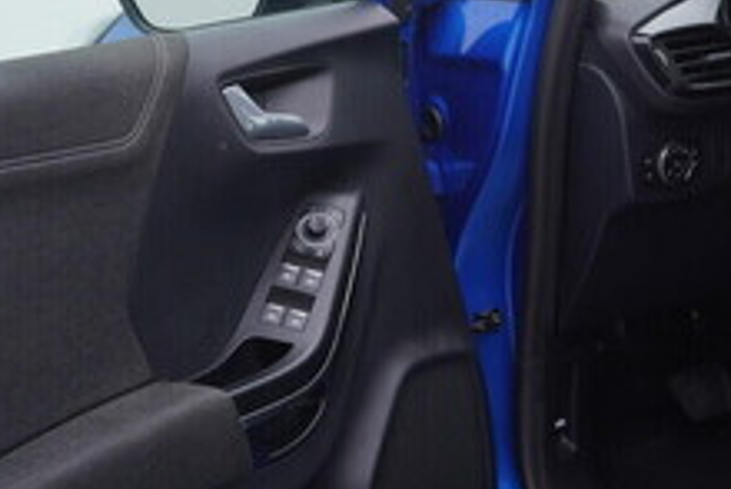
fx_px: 1829
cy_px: 148
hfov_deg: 22.4
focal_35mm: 90
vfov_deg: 15.2
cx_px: 555
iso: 125
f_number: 3.5
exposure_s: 1/60
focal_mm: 24
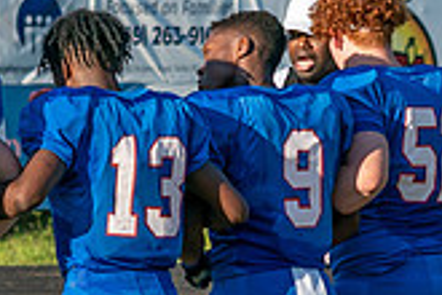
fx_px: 7919
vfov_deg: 2.1
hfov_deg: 3.2
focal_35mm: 645
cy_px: 80
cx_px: -8
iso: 250
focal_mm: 100
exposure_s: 1/1000
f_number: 5.6
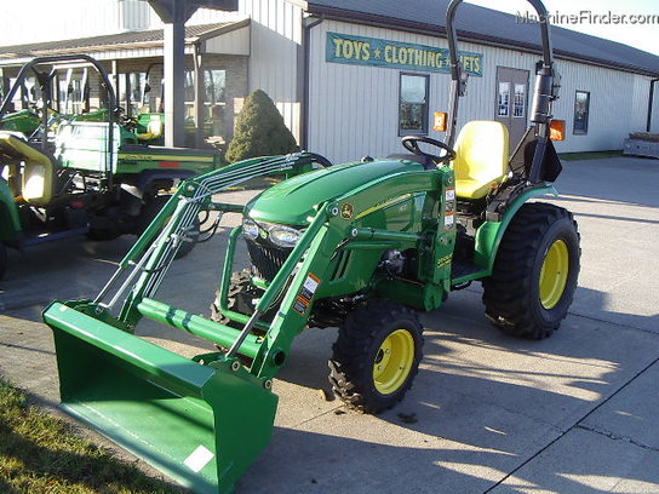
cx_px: 330
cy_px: 247
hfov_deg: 49.0
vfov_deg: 37.7
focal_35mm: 38
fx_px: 723
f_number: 4.8
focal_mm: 5.8
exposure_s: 1/100
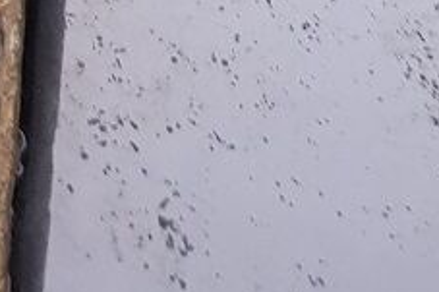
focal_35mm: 143
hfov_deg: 13.8
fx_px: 1742
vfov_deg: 8.0
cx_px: -141
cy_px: -640
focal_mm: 4.2
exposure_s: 1/11
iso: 250
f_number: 1.7
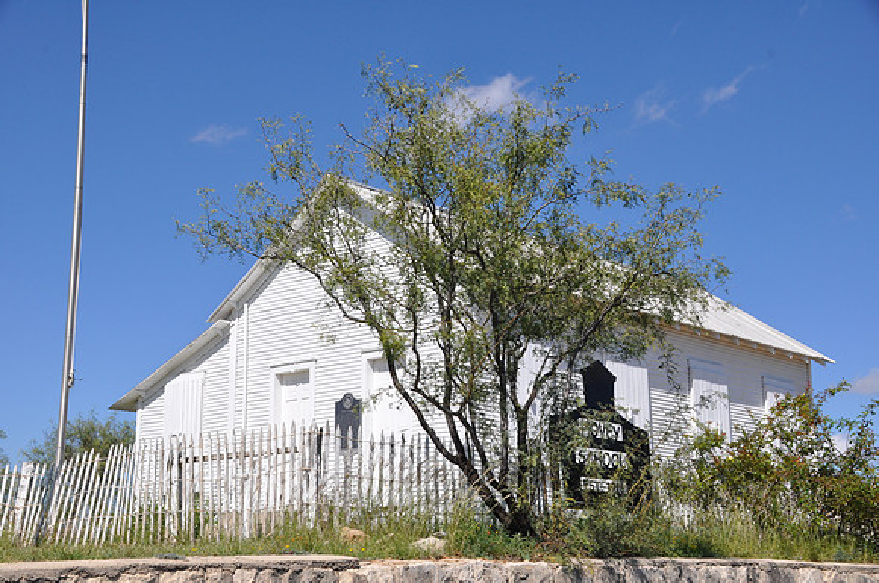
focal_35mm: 52
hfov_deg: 37.9
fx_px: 1280
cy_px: 292
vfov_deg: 25.7
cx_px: 440
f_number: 13
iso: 200
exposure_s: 1/160
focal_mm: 35
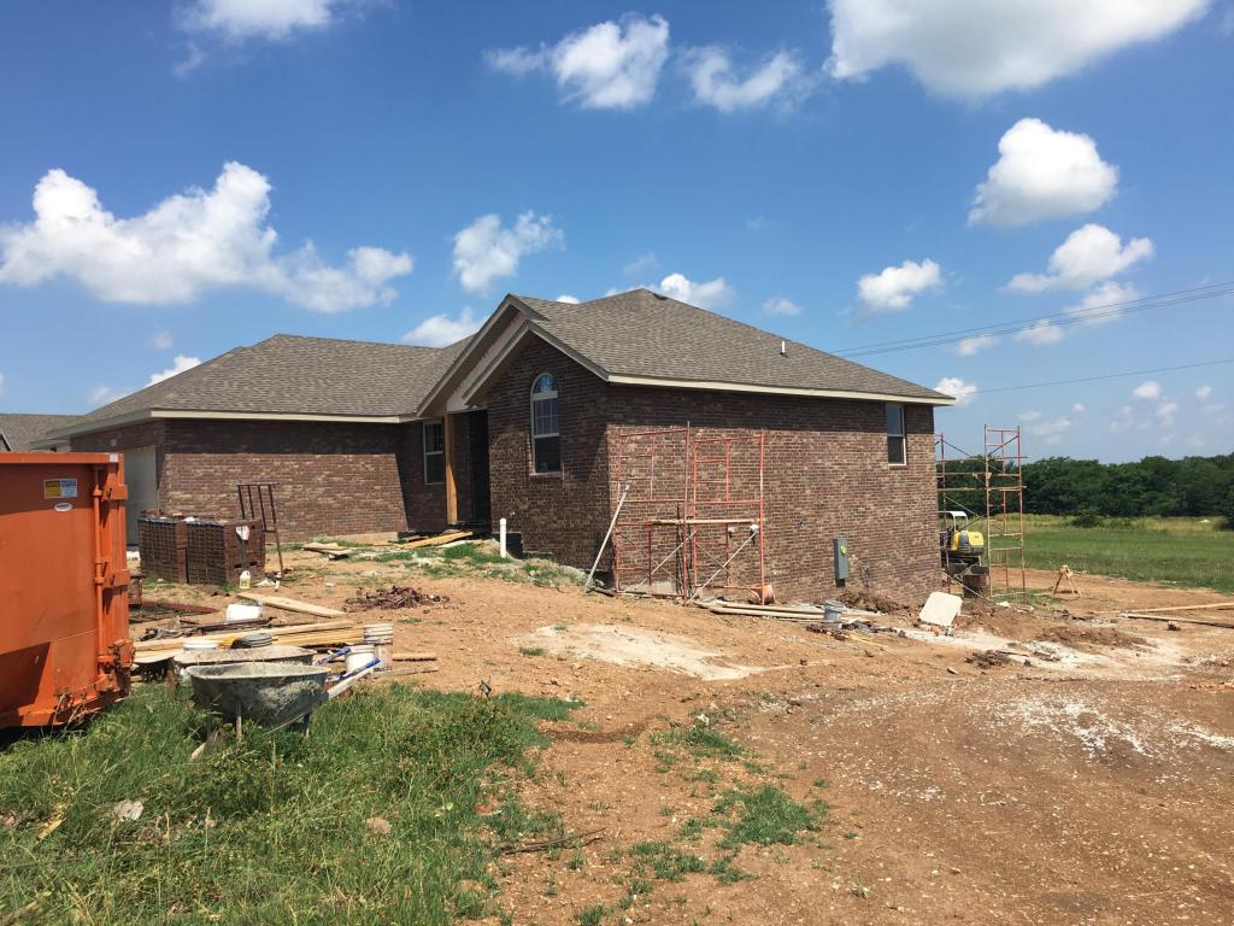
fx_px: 1034
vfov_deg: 48.2
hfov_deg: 61.7
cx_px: 617
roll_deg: +0.7
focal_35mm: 29
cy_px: 463
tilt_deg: +1.9
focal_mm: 4.15
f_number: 2.2
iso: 25
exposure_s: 1/1789
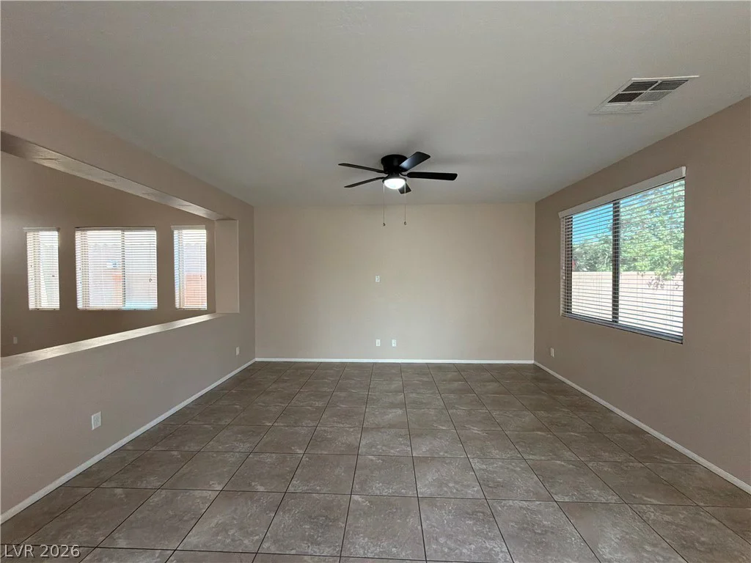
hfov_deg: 102.1
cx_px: 376
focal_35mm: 14
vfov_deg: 85.7
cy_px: 282
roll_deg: +0.5
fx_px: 304
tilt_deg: -2.1
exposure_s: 1/120
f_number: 2.2
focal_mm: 2.22
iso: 320
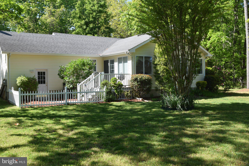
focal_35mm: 36
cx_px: 124
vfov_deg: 36.9
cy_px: 83
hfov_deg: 53.1
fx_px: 249
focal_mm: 24
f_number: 8
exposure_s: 1/250
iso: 220
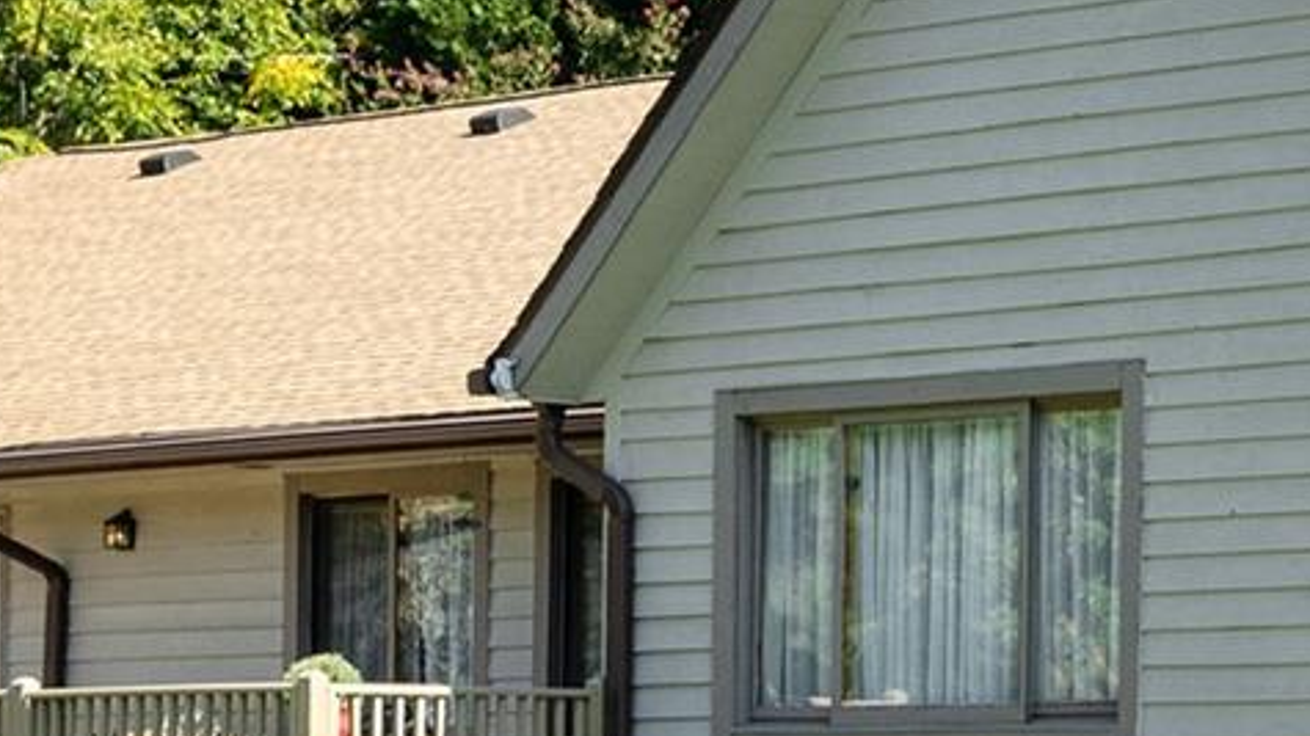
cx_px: 1415
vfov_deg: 10.7
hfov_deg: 18.3
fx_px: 3925
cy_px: 233
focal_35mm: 113
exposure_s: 1/640
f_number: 7.1
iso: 320
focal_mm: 25
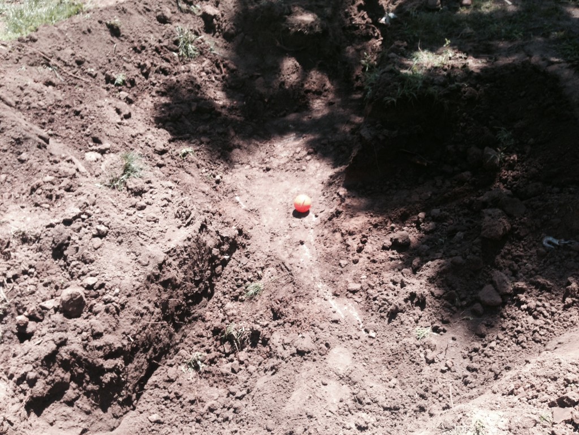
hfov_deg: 55.4
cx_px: 290
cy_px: 218
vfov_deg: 42.9
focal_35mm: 33
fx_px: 552
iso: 50
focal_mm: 4.12
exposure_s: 1/374
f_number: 2.4
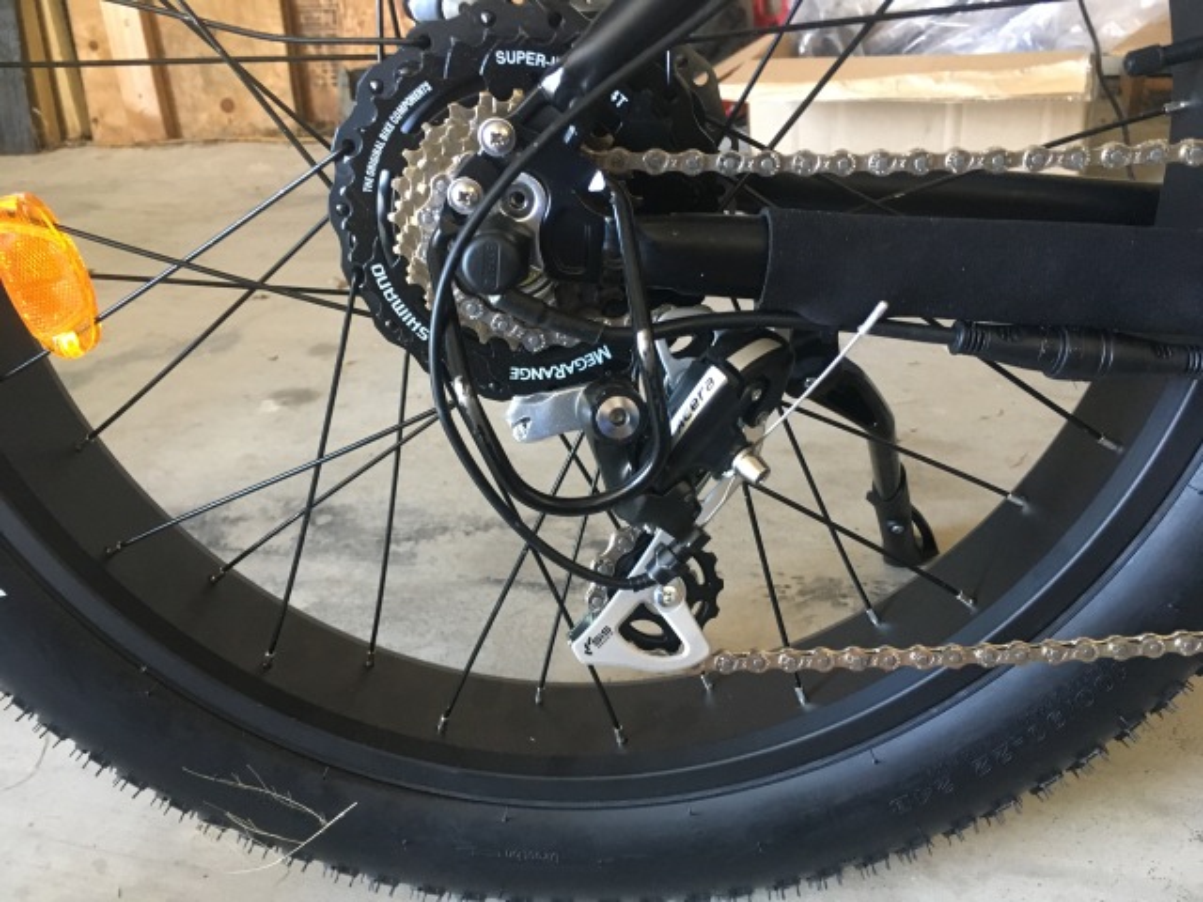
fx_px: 1008
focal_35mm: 29
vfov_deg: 48.2
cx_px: 602
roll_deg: +5.9
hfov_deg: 61.7
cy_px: 451
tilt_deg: -30.8
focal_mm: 4.15
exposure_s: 1/20
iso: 200
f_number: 2.2
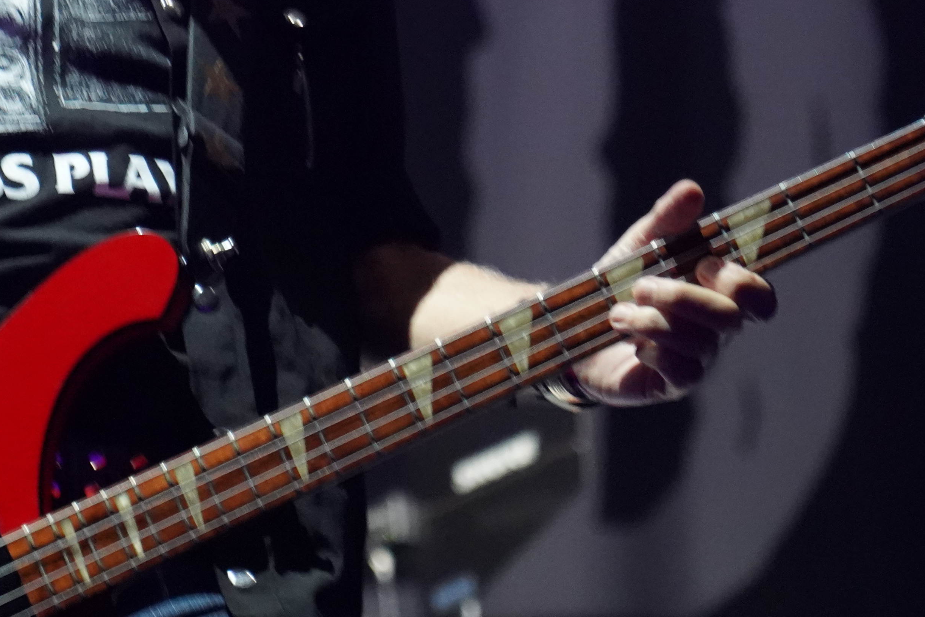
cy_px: 7
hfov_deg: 8.0
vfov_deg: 5.3
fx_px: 6629
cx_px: 181
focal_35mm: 258
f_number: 4
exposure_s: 1/160
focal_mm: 105
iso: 8000
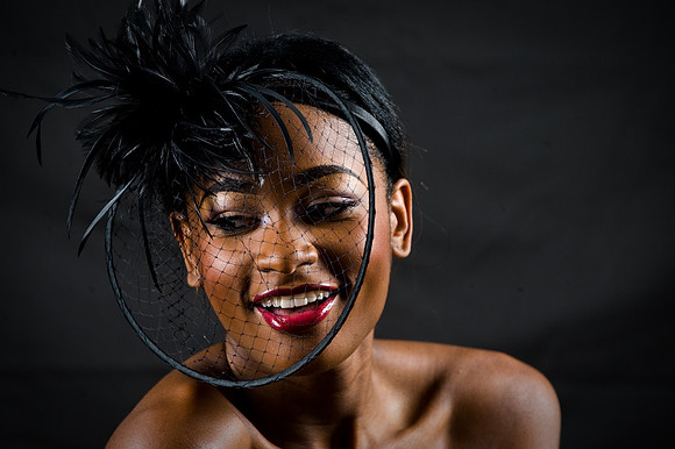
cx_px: 338
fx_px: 3748
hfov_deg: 10.3
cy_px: 224
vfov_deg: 6.9
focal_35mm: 200
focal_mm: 200
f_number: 5.6
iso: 320
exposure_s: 1/125
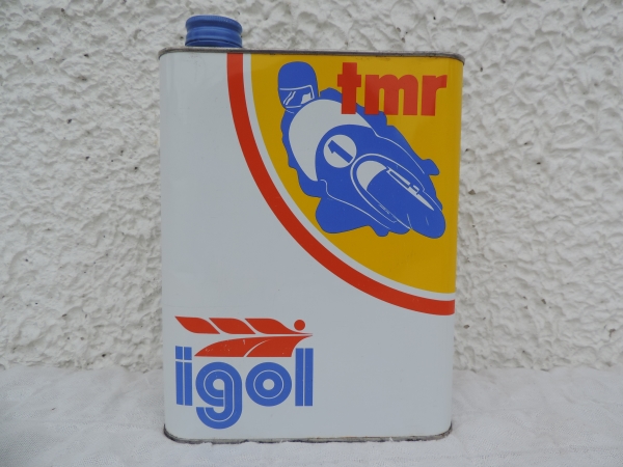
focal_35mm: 24
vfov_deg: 56.8
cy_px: 234
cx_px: 312
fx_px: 432
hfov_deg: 71.6
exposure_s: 1/640
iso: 80
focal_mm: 4.3
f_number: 3
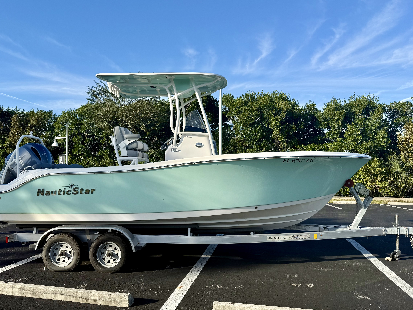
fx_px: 358
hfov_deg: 59.9
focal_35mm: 30
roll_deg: -0.3
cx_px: 187
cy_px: 147
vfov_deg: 46.8
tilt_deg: +4.1
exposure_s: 1/3021
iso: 80
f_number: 1.78
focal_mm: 6.76
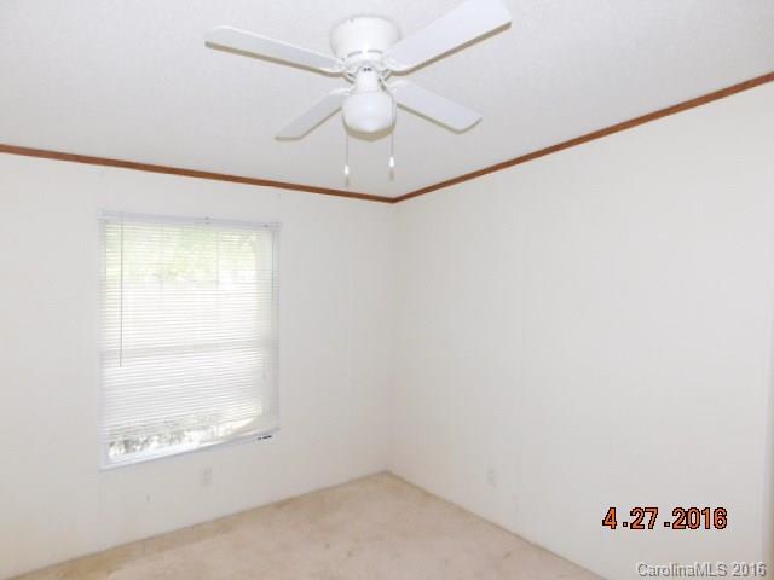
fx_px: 514
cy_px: 290
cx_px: 387
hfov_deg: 73.9
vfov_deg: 58.9
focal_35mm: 23
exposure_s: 1/30
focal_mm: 4
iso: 200
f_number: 3
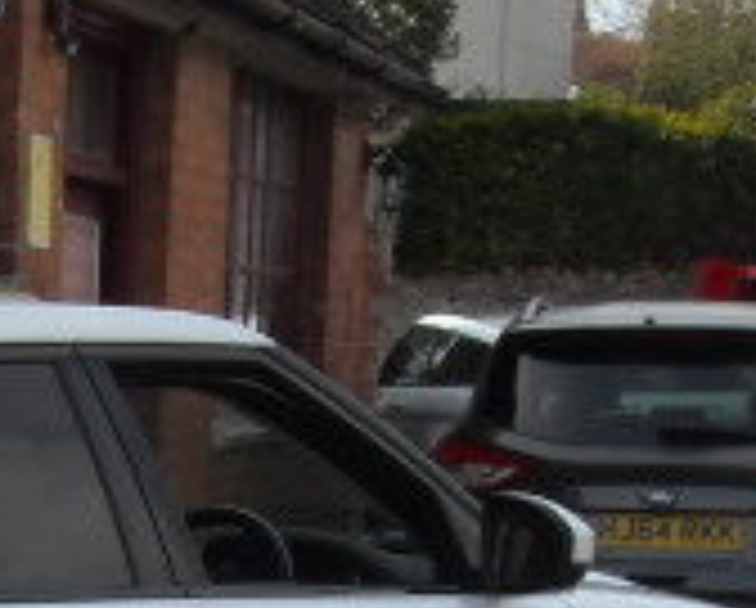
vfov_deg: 11.5
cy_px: 865
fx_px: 2914
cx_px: -351
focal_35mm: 130
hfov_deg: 13.9
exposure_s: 1/209
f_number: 5.6
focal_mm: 5.7
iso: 64
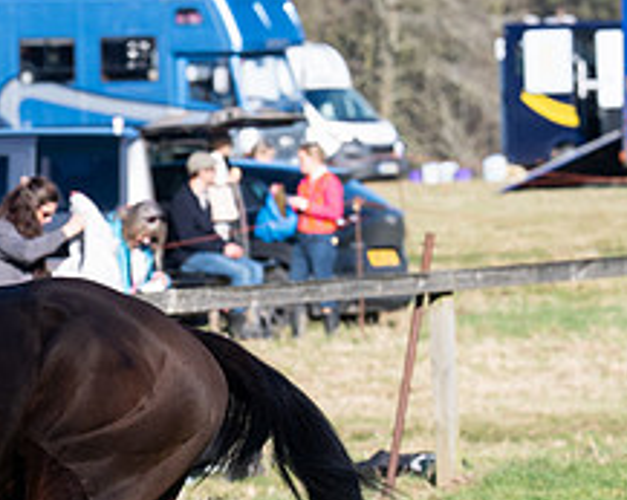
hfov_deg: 3.2
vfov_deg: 2.6
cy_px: 548
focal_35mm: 602
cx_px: -61
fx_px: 11156
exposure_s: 1/1250
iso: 200
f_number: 5
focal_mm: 135
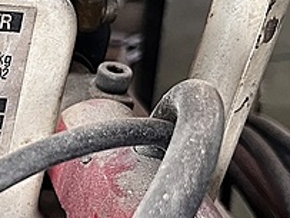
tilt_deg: -32.4
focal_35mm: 82
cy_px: 129
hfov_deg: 22.2
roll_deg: +2.4
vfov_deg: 18.0
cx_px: -51
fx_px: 687
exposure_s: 1/60
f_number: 1.6
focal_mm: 5.1
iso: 250
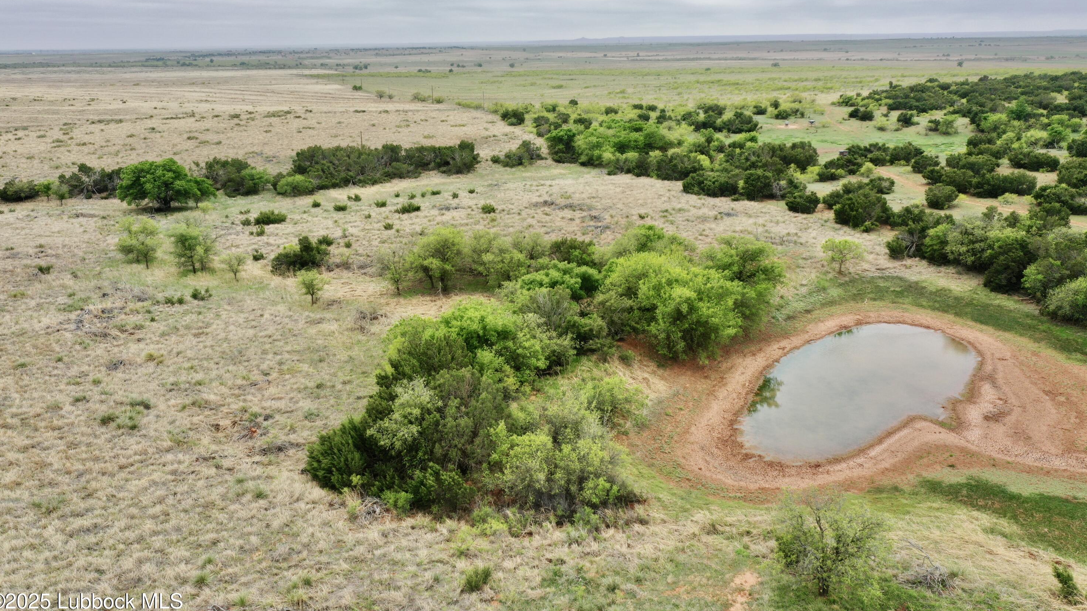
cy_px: 265
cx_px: 543
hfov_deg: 64.3
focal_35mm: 30
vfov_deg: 38.9
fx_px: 865
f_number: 6.3
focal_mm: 10.26
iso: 100
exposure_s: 1/240
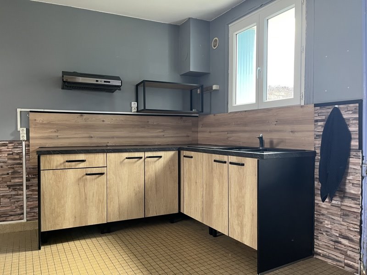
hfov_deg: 67.3
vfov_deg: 53.1
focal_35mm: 26
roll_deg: +0.1
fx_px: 276
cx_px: 184
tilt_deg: -1.6
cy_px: 138
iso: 250
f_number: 1.6
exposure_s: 1/60
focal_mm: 5.1
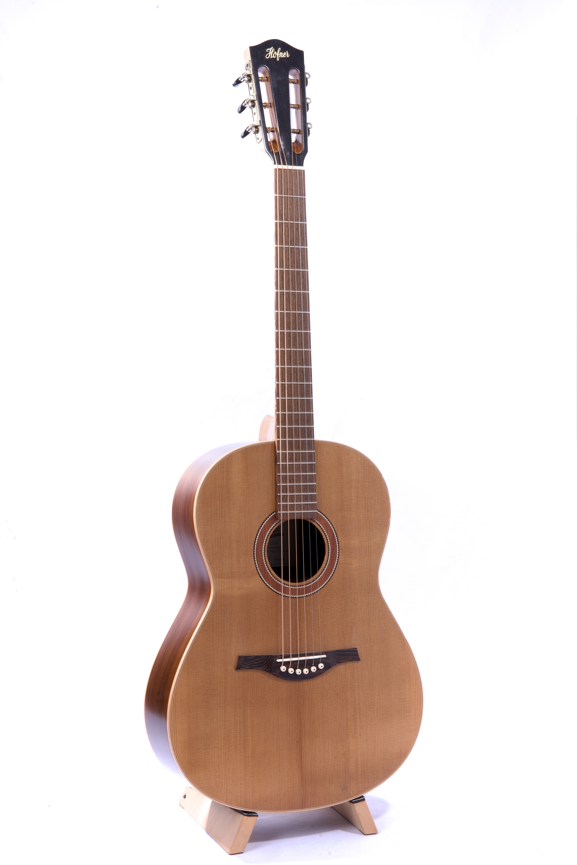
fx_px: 1490
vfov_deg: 32.4
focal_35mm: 62
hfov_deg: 21.9
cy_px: 432
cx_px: 288
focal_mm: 62
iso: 100
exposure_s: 1/50
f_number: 22
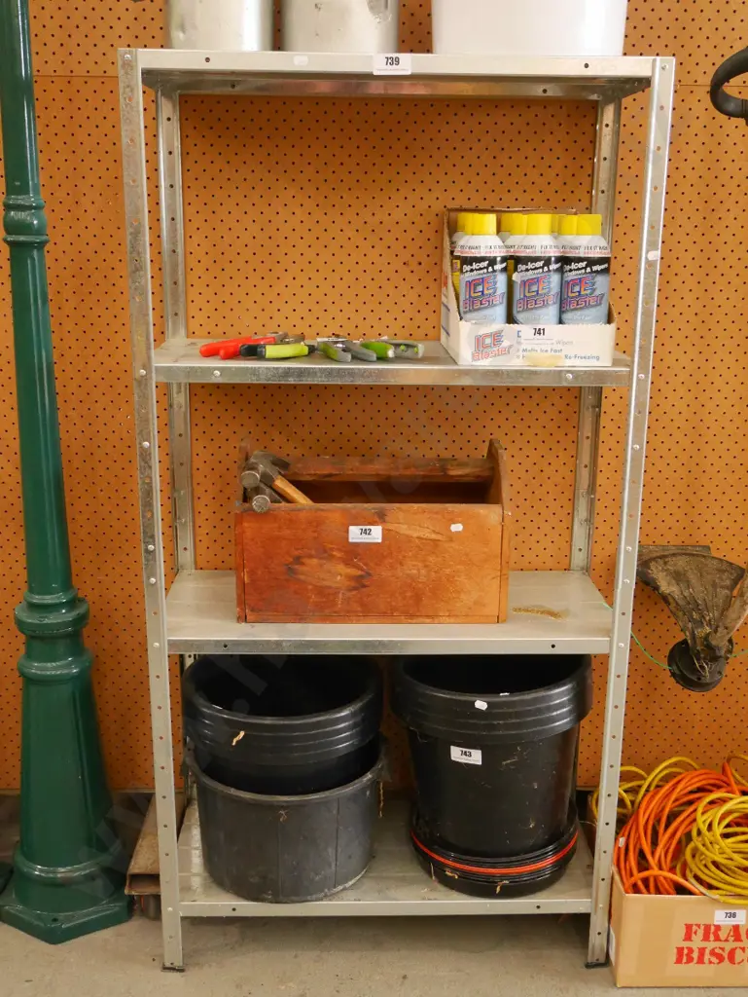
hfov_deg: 39.7
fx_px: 1036
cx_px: 374
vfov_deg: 51.3
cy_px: 498
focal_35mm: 36
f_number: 4.2
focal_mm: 18
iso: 3200
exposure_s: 1/80
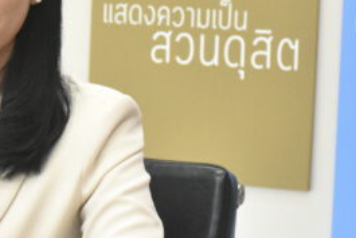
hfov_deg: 10.4
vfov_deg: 7.0
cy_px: 40
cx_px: -15
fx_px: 1934
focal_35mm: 195
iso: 5000
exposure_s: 1/160
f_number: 4.5
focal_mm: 45
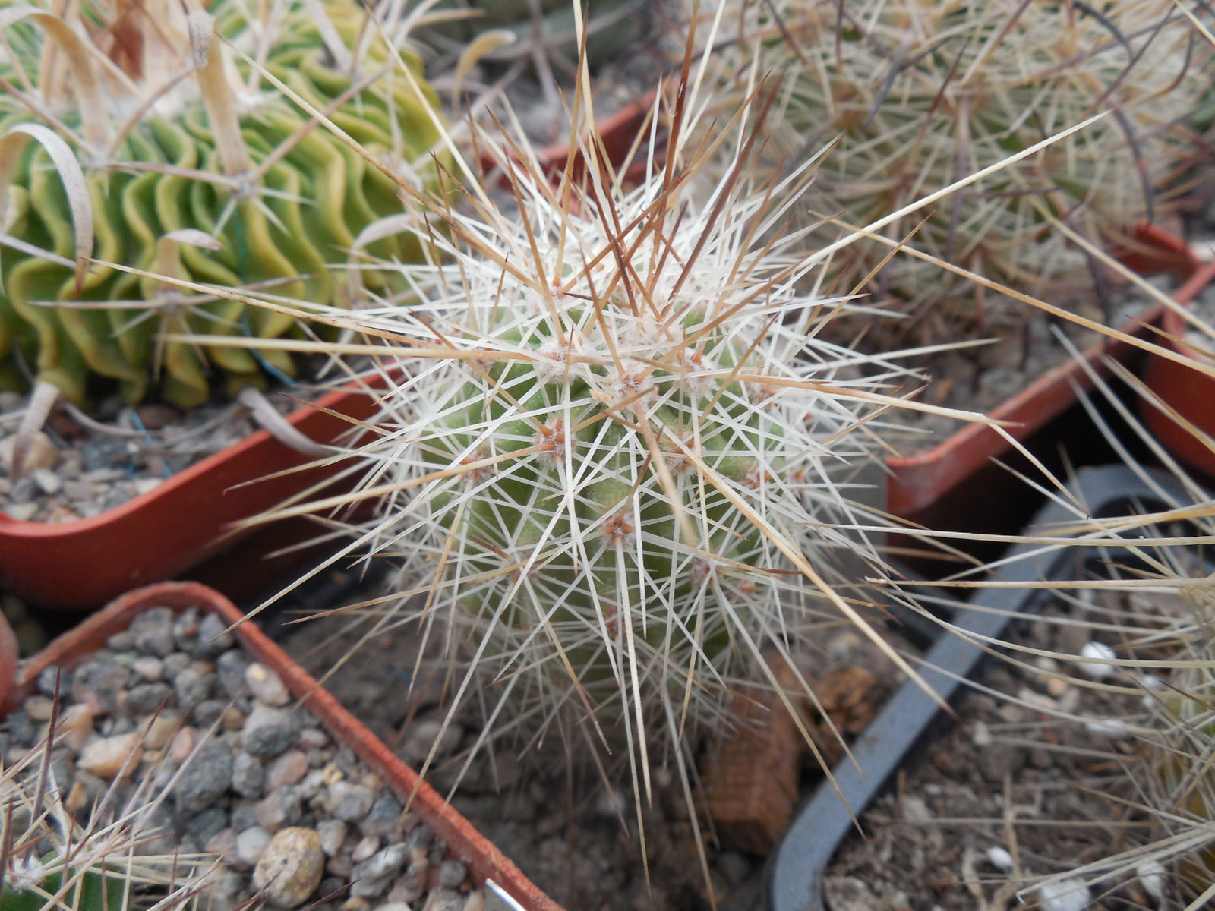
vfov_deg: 45.4
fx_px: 1088
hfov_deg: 58.4
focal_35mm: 31
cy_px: 456
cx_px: 608
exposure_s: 1/30
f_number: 3.6
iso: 125
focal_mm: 5.6
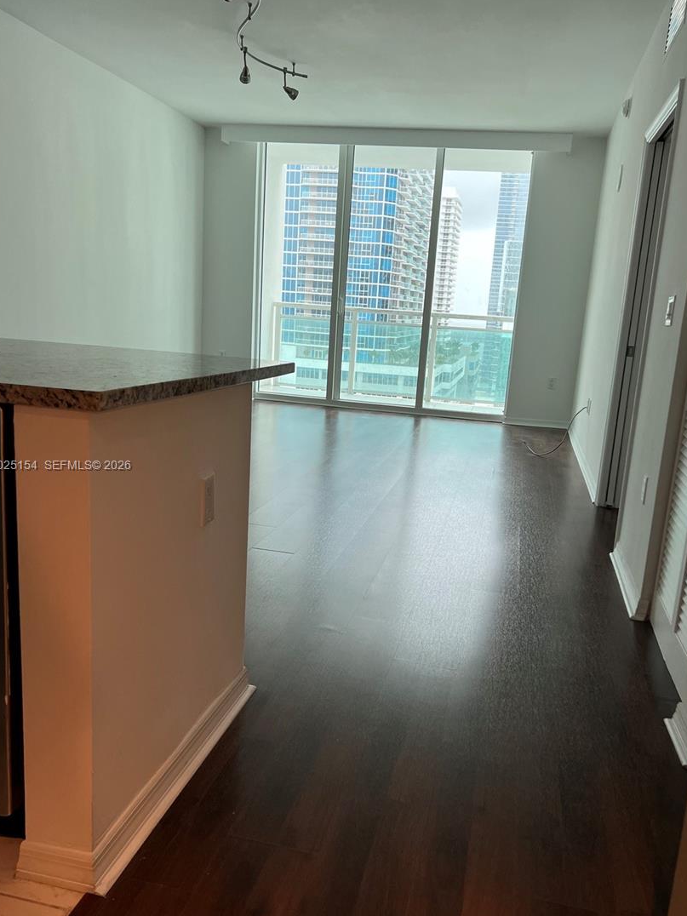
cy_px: 467
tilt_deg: -12.5
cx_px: 357
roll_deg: -3.5
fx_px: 767
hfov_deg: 48.2
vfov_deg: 61.7
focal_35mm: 29
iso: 100
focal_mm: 5.7
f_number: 1.5
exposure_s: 1/121
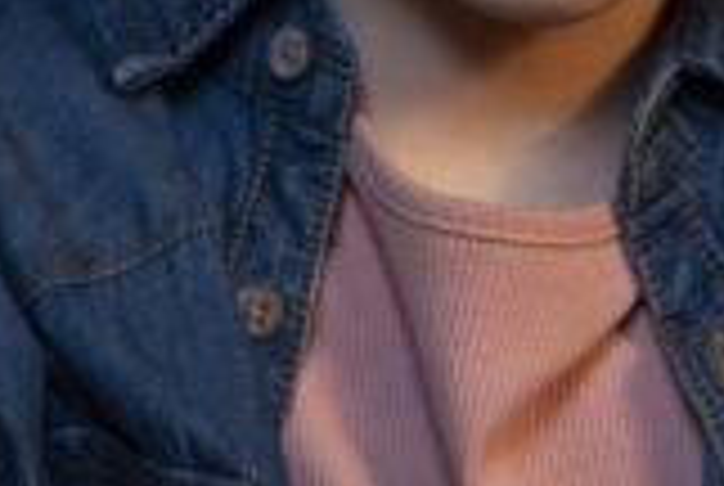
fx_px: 6870
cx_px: 1223
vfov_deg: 4.0
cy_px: 191
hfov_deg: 5.9
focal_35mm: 341
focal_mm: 55
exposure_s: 1/160
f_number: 3.2
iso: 320
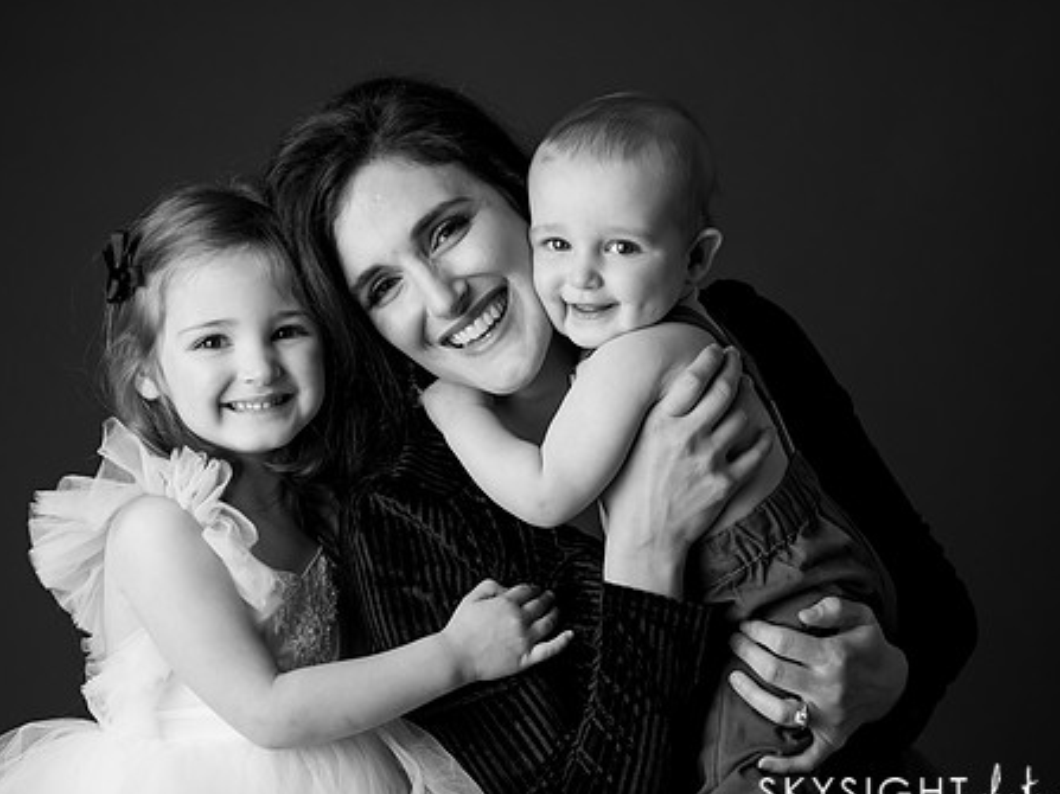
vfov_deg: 16.1
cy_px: 410
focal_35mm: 92
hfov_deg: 21.3
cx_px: 594
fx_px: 2816
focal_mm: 56
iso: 1250
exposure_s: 1/320
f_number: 3.5
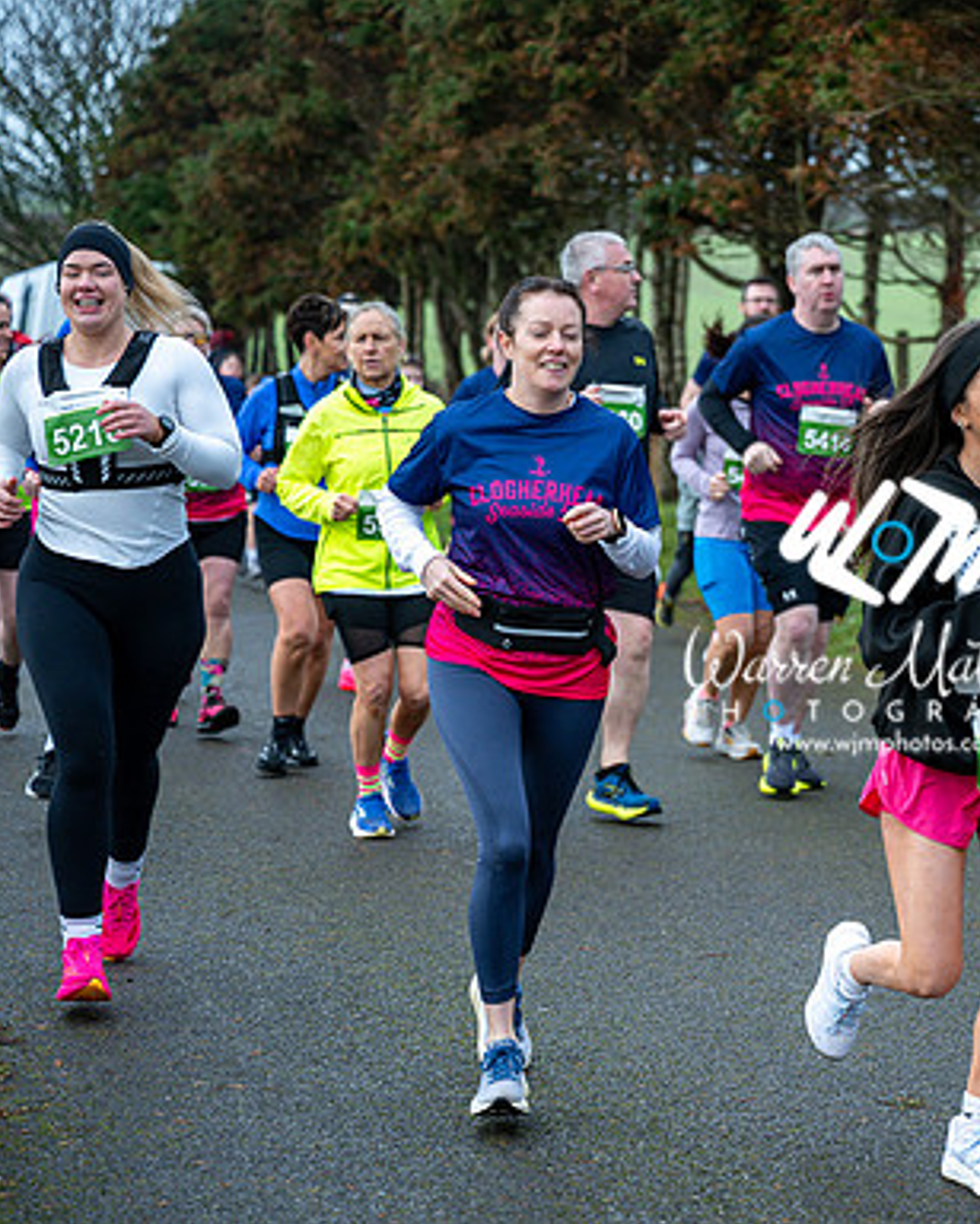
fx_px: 3589
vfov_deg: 19.4
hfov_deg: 15.4
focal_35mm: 99
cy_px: 612
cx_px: 891
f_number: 2.8
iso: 560
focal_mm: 70
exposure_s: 1/1250
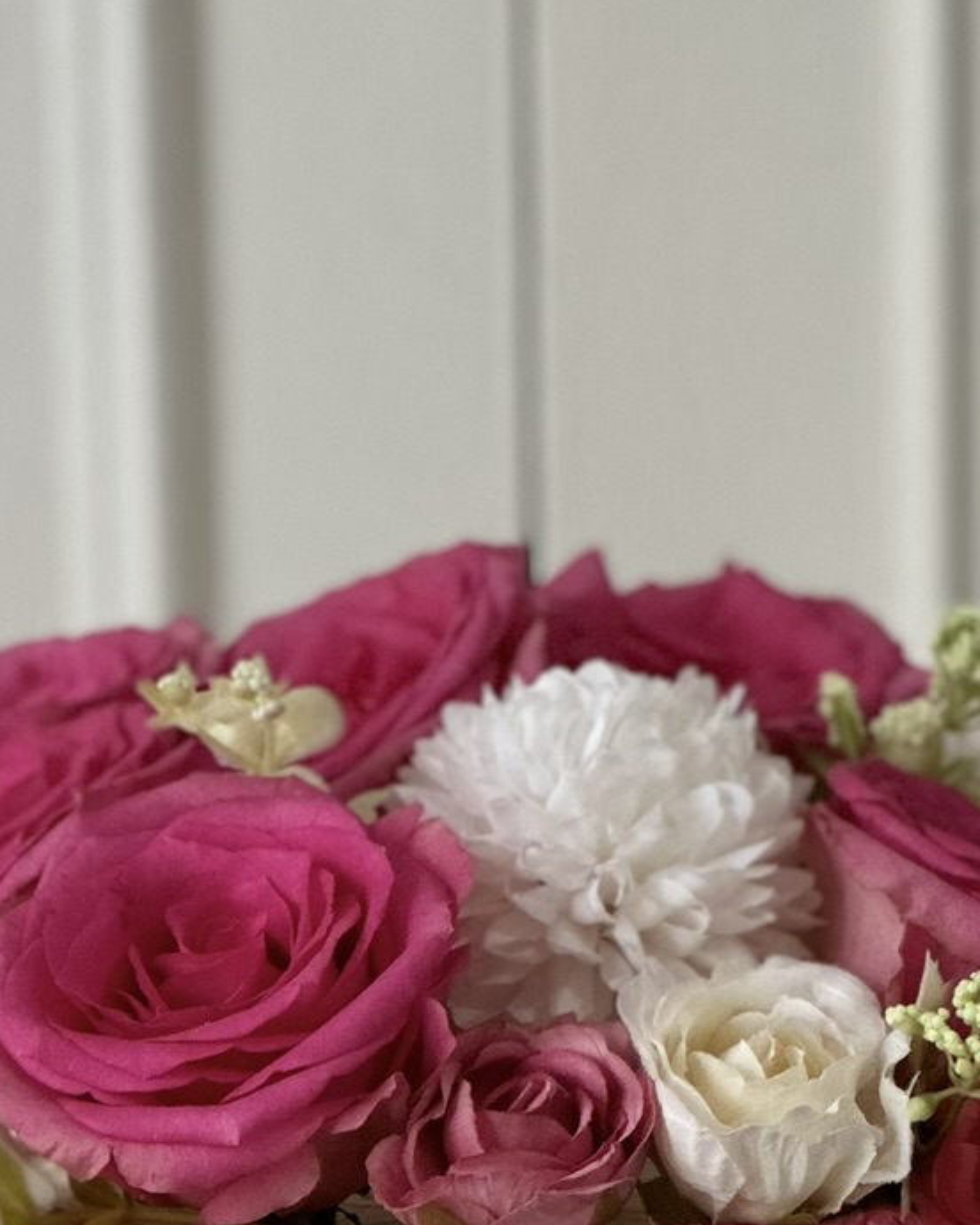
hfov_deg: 6.9
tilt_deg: -9.6
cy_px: 1639
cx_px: 639
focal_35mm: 223
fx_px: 8085
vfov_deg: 8.5
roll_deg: +0.8
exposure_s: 1/40
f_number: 2.8
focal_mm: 9
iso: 200
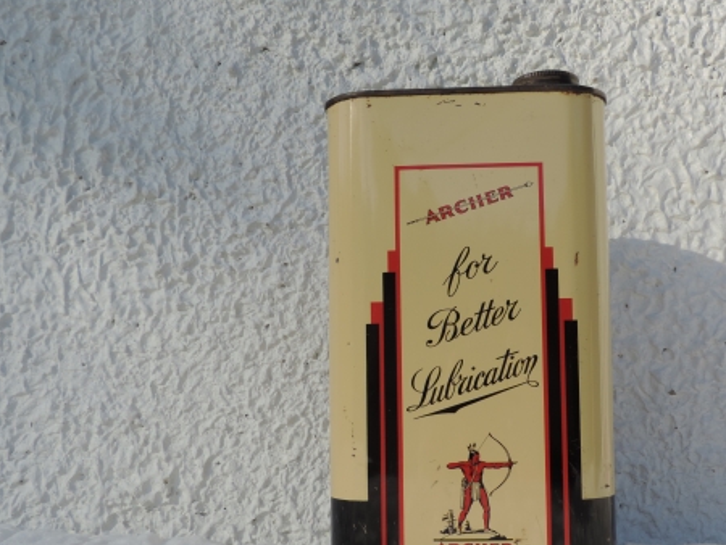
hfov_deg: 42.8
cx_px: 416
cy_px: 319
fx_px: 923
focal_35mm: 44
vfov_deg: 32.8
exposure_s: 1/800
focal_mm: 5.8
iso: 80
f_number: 3.2
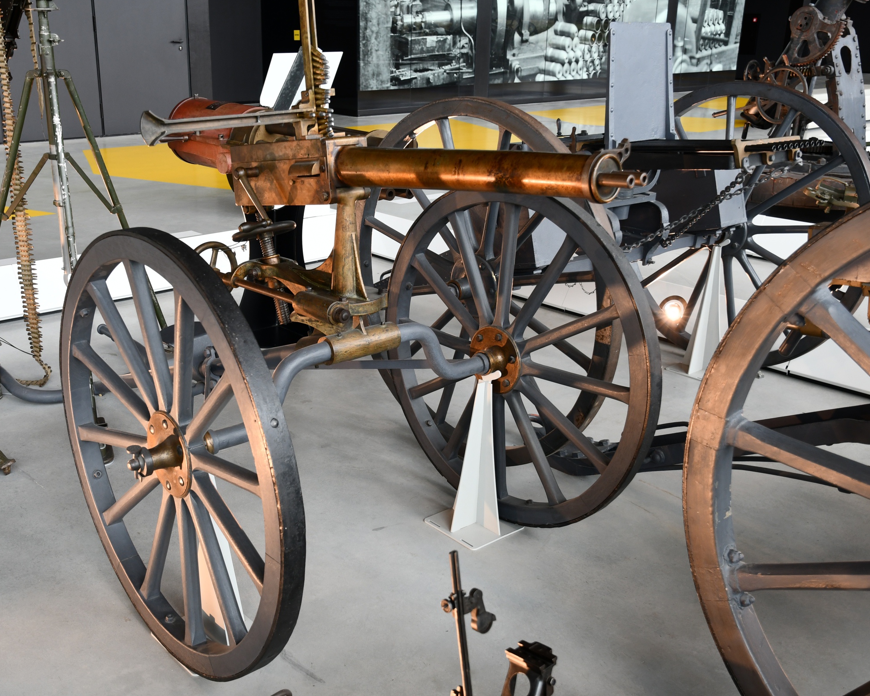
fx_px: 978
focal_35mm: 38
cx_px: 379
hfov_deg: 47.8
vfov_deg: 39.2
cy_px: 352
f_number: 4.5
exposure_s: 1/80
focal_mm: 22
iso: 320
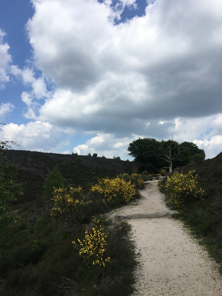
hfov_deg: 48.2
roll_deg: -2.1
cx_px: 111
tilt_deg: +9.0
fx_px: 248
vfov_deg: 61.7
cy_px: 148
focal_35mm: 29
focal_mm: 4.15
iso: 25
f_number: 2.2
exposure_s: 1/2331
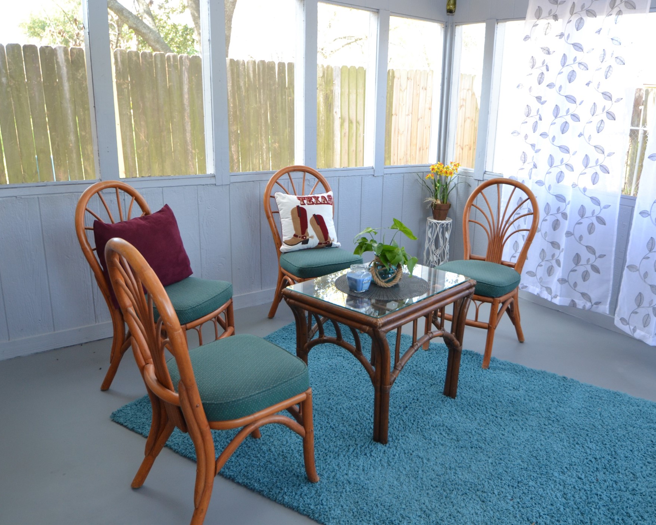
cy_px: 253
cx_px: 394
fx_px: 544
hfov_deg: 61.7
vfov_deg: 51.5
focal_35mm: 28
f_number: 5
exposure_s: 1/100
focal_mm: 16
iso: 400
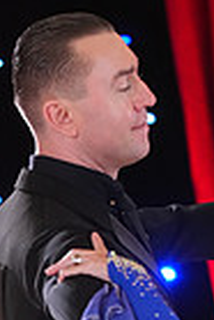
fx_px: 6199
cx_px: 188
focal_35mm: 697
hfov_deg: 2.0
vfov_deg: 2.9
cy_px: 605
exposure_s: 1/250
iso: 3200
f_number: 4.5
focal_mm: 167
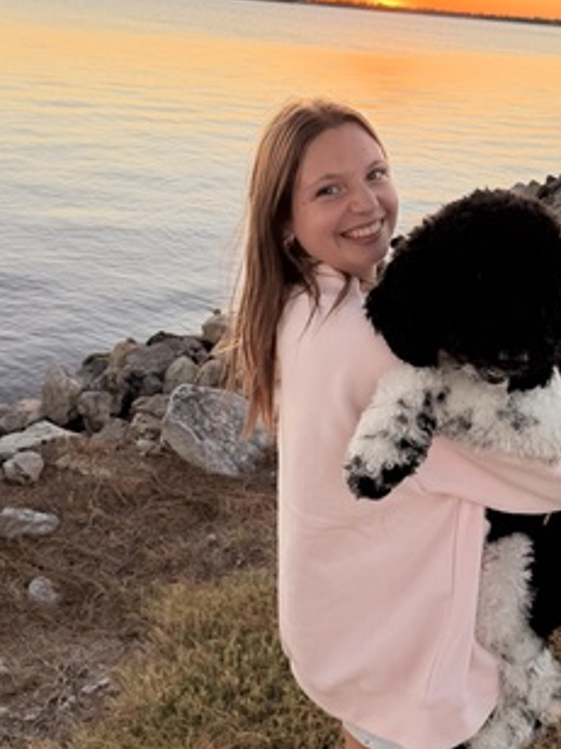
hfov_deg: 36.6
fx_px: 843
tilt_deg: -17.1
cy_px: 309
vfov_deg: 47.6
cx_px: 348
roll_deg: -4.3
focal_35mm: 39
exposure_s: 1/484
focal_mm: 6.76
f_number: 1.78
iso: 100
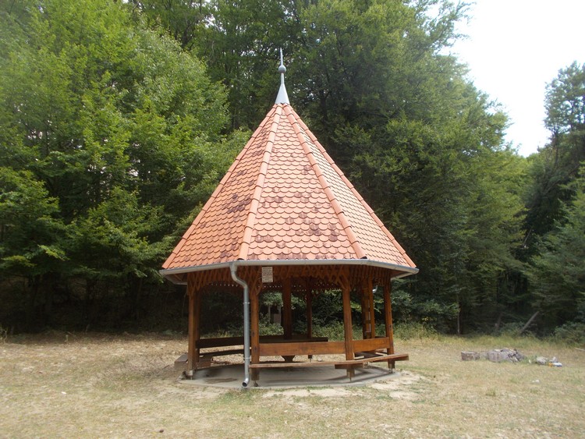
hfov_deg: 67.3
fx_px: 440
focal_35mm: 26
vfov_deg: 53.1
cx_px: 292
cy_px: 220
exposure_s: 1/125
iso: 80
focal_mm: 4.6
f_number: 3.2
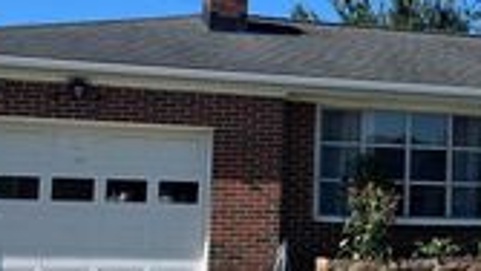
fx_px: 1084
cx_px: 495
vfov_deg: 14.2
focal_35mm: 85
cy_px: 137
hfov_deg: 23.8
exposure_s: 1/3731
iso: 32
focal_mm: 4.2
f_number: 1.6
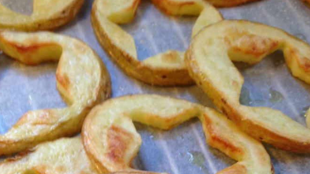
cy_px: 213
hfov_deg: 37.1
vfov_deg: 20.0
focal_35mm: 56
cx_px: 131
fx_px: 460
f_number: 2.4
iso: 64
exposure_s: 1/20
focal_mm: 4.12
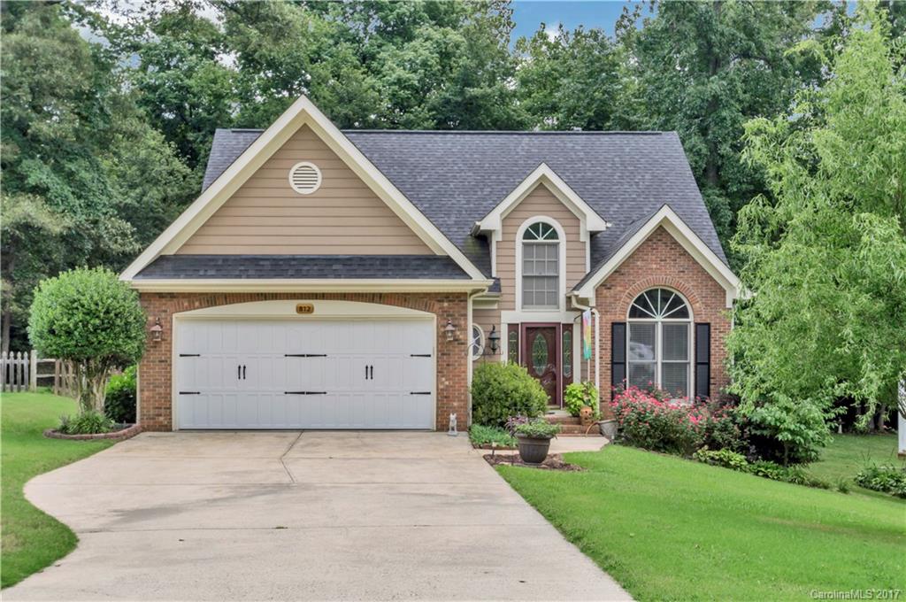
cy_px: 301
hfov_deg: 53.2
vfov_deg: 36.8
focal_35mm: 36
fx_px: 905
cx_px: 453
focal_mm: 24
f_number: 11
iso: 200
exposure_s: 1/125
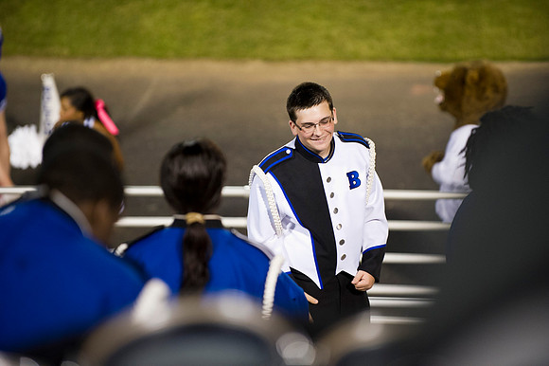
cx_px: 274
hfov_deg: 10.3
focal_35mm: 200
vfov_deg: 6.9
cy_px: 183
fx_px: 3048
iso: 4000
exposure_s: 1/125
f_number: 2.8
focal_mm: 200
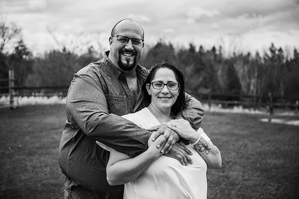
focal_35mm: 49
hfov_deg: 40.3
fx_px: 407
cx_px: 150
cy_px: 100
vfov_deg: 27.5
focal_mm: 49
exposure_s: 1/400
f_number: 3.2
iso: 200
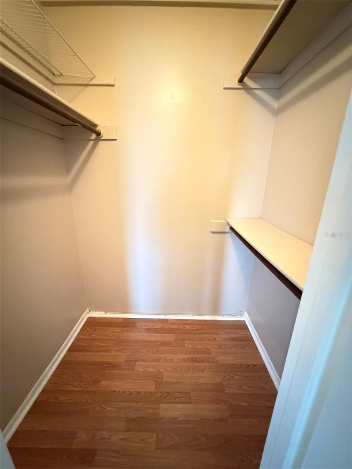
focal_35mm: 14
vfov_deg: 102.1
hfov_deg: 85.7
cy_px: 234
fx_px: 190
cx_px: 176
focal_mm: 2.22
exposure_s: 1/30
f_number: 2.2
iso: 2000
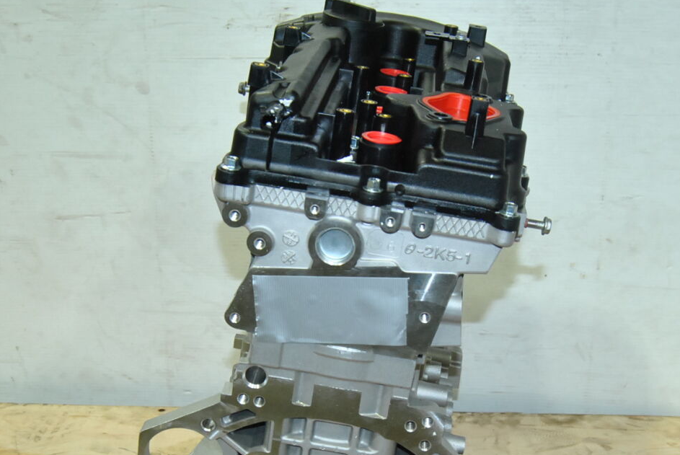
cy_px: 342
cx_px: 356
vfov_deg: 24.0
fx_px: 1059
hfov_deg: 35.6
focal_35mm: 56
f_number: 6.3
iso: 800
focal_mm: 22
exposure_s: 1/200
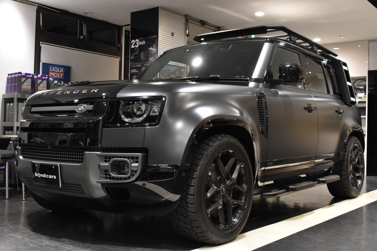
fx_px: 440
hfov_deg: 46.4
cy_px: 126
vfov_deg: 31.9
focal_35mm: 42
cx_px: 188
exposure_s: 1/50
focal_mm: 28
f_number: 8
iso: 1600
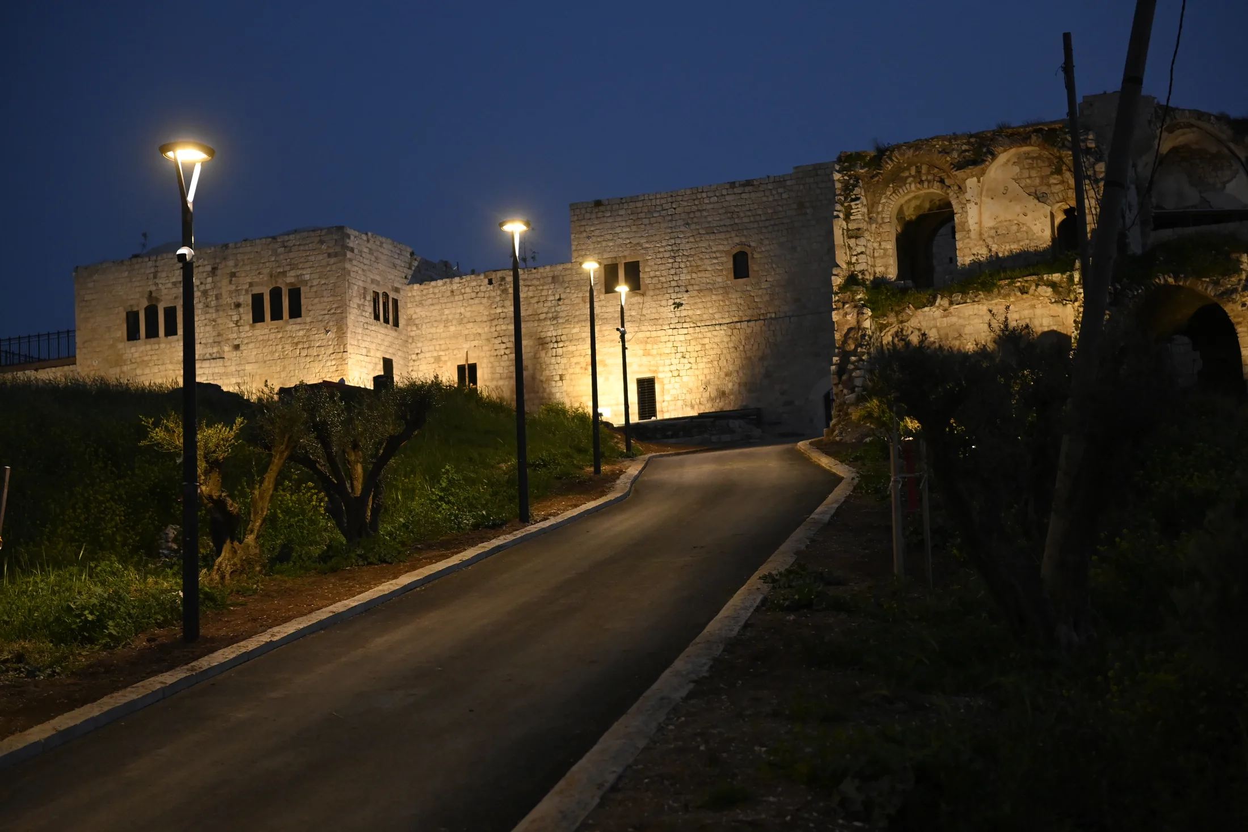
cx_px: 624
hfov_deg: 28.8
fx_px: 2427
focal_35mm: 70
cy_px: 416
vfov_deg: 19.5
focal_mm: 70
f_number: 2.8
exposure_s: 1/100
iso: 4000
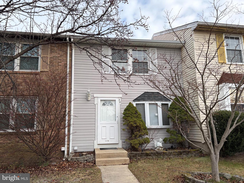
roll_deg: +0.8
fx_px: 183
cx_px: 122
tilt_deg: +13.1
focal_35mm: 26
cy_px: 92
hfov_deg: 67.3
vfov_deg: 53.1
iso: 50
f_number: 1.6
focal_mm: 5.96
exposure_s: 1/1117
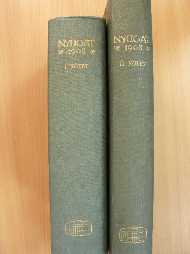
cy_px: 127
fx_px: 300
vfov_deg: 45.8
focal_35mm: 41
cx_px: 95
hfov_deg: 35.1
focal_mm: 6.8
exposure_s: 1/9.2
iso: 200
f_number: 3.5
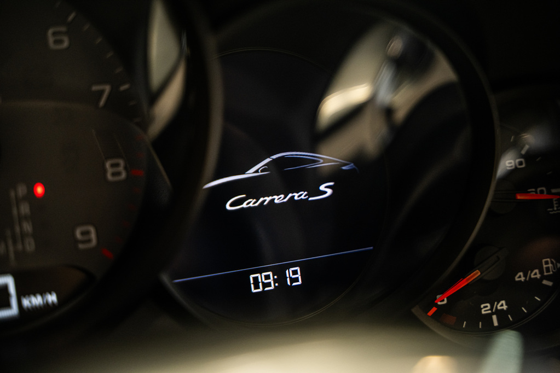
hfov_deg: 27.0
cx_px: 280
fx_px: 1167
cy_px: 186
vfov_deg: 18.2
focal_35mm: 75
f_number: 2.8
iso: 1600
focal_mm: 75
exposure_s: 1/125
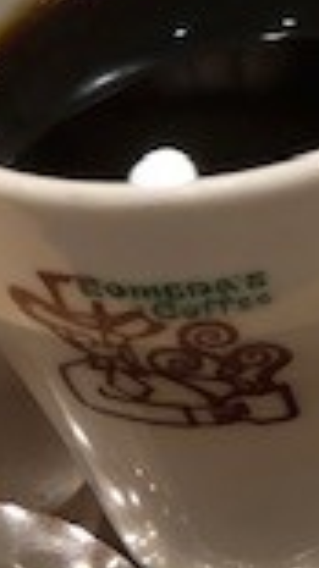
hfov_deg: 8.1
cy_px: 300
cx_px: 975
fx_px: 1898
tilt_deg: -47.5
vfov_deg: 17.0
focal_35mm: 126
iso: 40
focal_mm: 3.99
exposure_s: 1/25
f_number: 1.8
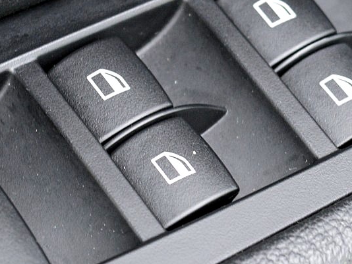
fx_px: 2317
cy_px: 35
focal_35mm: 228
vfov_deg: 6.5
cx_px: 239
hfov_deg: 8.7
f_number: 5.6
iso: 800
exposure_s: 1/30
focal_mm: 52
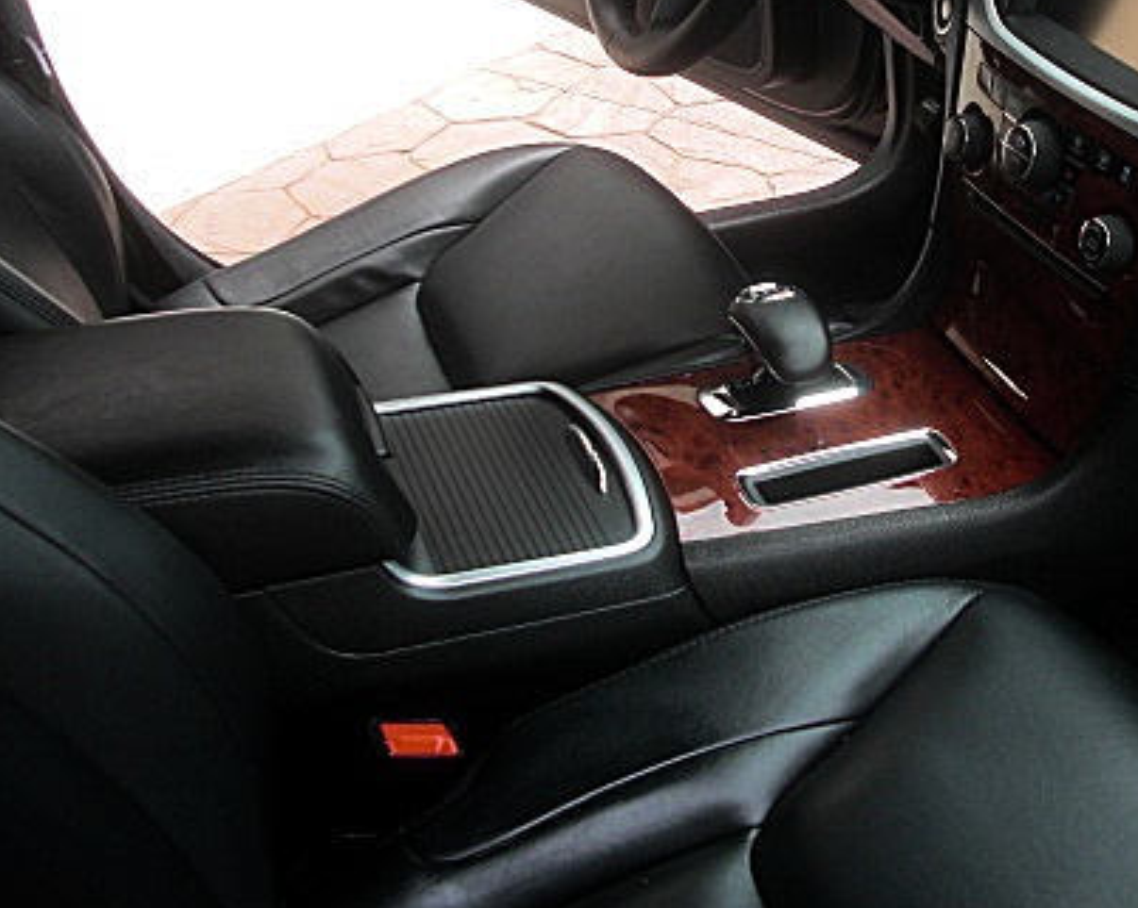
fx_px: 1885
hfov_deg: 33.0
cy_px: 238
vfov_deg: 26.8
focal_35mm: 56
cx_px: 852
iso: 50
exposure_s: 1/160
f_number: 2.8
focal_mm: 6.3
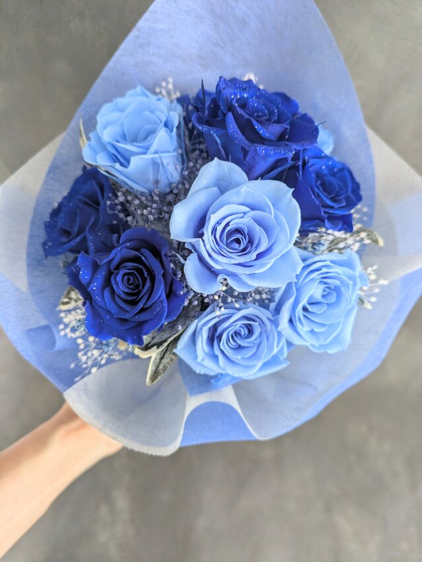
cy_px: 281
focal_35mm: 25
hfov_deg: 54.9
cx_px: 211
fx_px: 406
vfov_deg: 69.4
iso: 282
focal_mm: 5.43
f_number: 1.89
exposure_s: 1/60
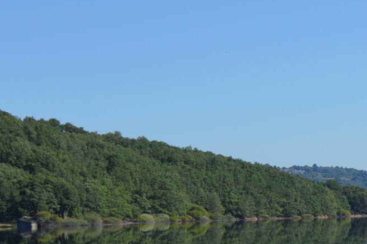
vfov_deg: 10.6
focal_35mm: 128
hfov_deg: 13.9
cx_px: 696
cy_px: 239
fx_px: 1304
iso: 100
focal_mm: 22
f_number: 8
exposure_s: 1/250
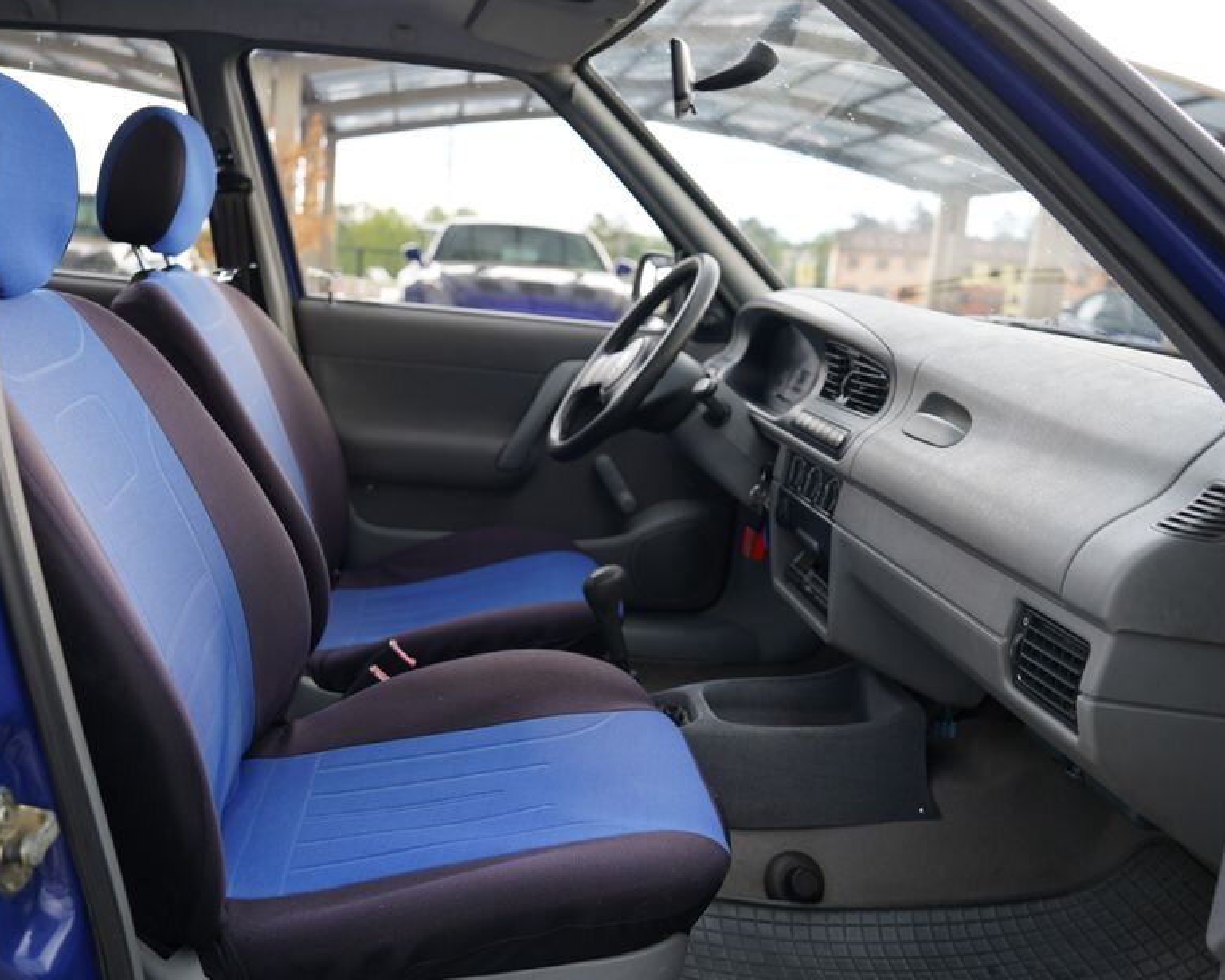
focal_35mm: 30
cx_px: 494
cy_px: 504
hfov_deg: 58.3
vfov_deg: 48.5
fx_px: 1088
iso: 100
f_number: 3.2
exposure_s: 1/40
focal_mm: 24
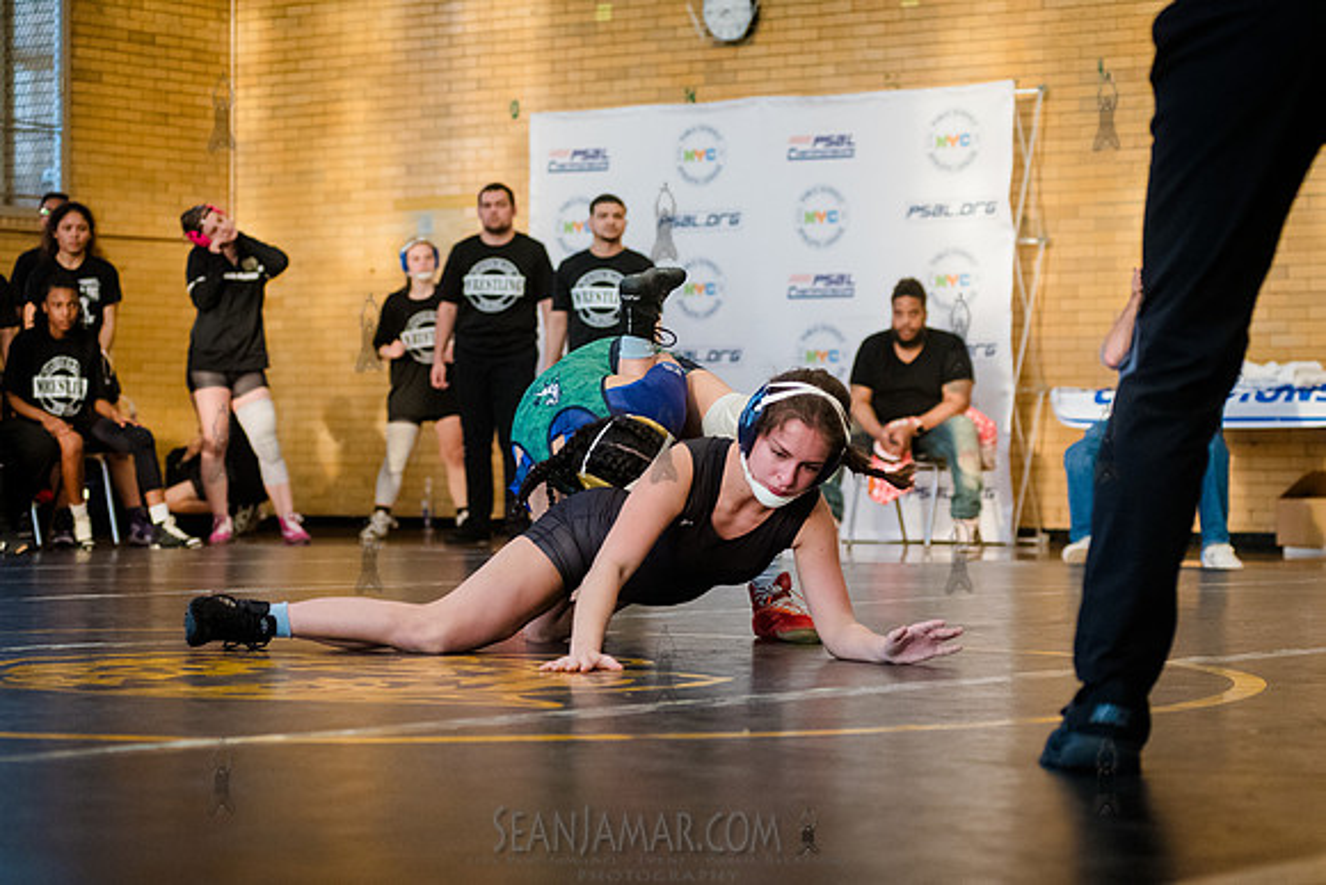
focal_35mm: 92
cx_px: 646
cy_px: 502
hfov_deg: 22.2
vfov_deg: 14.9
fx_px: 3382
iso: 5000
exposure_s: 1/400
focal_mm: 80
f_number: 3.5
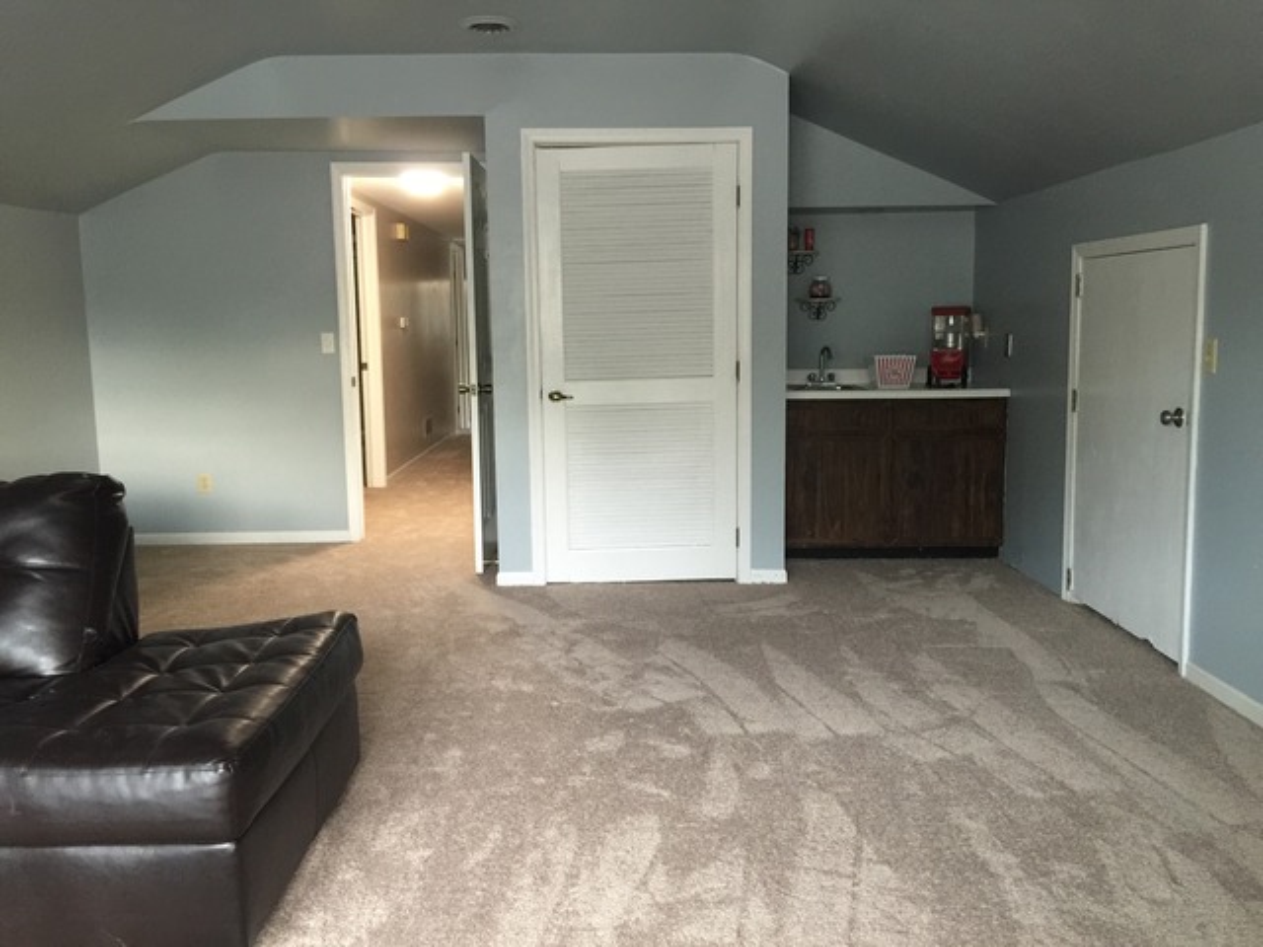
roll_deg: -1.0
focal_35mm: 29
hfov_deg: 61.7
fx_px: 1058
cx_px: 632
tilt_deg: -8.0
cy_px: 474
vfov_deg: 48.2
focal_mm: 4.15
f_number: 2.2
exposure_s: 1/10
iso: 125
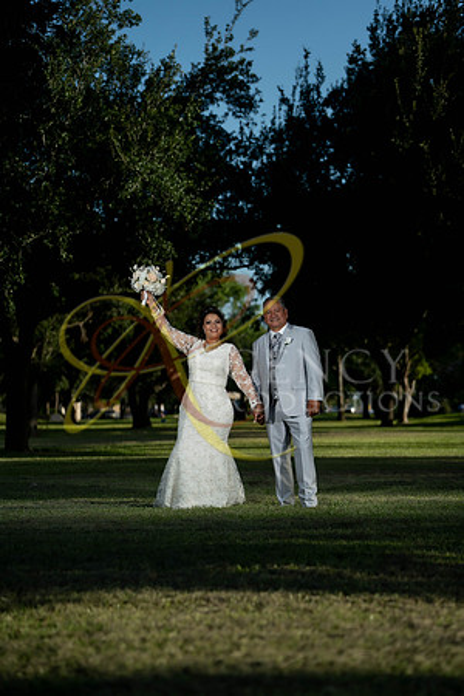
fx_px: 1759
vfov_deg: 22.4
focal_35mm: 91
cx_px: 232
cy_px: 348
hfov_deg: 15.0
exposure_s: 1/5000
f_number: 2.8
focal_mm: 91
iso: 320
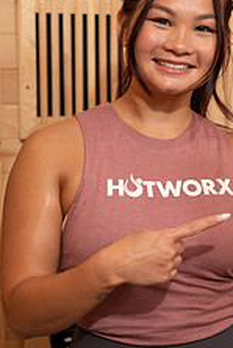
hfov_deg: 13.5
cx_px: 170
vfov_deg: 20.1
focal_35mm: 101
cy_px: 240
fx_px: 979
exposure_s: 1/100
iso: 320
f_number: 2.8
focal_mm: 50
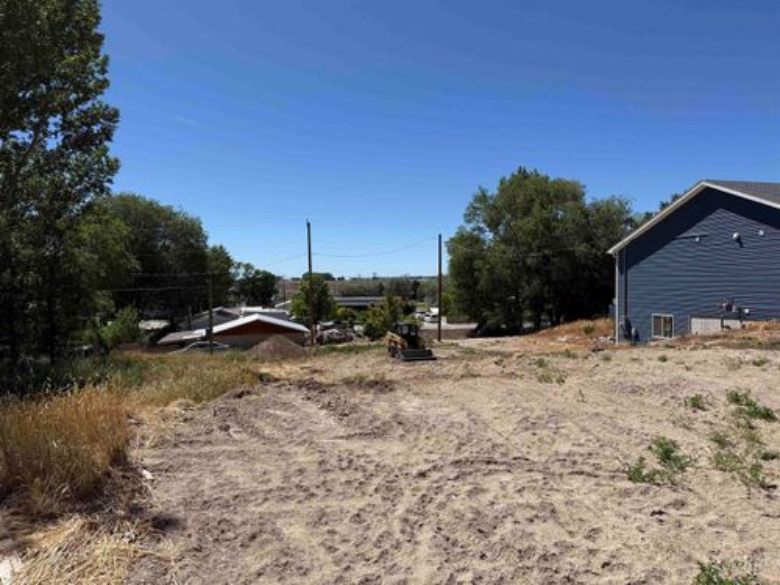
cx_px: 390
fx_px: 541
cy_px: 292
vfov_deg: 56.8
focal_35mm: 24
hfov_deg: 71.6
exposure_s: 1/6173
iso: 80
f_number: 1.78
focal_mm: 6.76
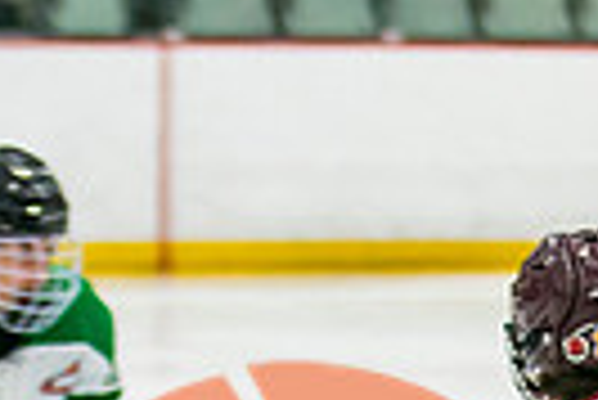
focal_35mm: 739
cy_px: 798
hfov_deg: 2.8
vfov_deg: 1.9
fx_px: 12289
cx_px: 806
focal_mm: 90
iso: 800
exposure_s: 1/640
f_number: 2.8
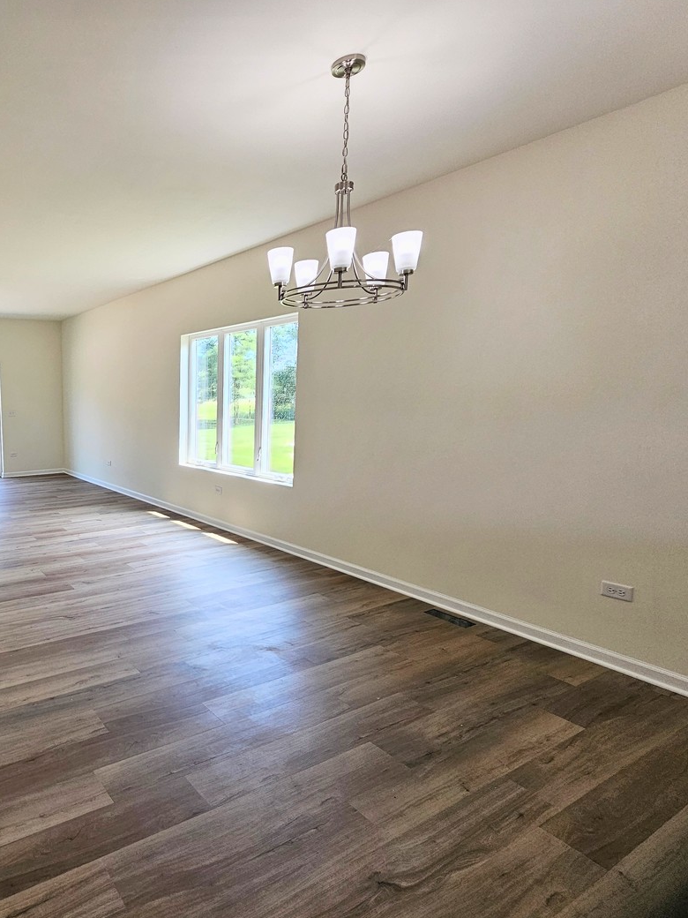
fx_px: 477
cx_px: 109
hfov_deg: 63.4
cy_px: 450
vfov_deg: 87.7
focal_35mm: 18
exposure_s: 1/120
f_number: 2.2
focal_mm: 2.2
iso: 64
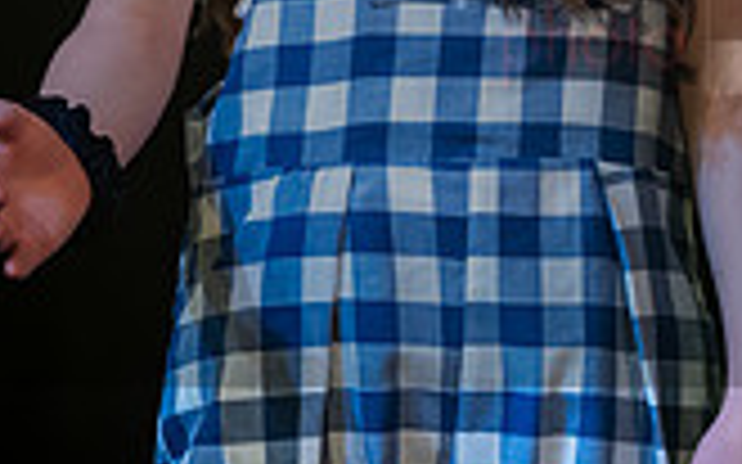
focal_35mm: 776
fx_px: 15687
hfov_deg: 2.7
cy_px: -117
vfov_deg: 1.7
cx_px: 974
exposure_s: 1/250
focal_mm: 200
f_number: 2.8
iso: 2000
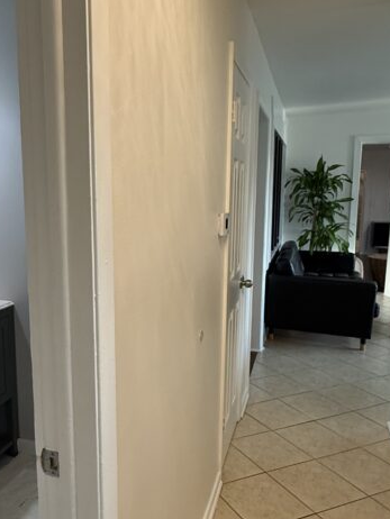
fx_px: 465
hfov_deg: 44.0
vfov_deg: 58.3
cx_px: 97
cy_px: 267
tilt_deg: -9.0
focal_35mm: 31
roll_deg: +1.2
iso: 160
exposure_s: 1/120
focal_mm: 2.22
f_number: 2.2
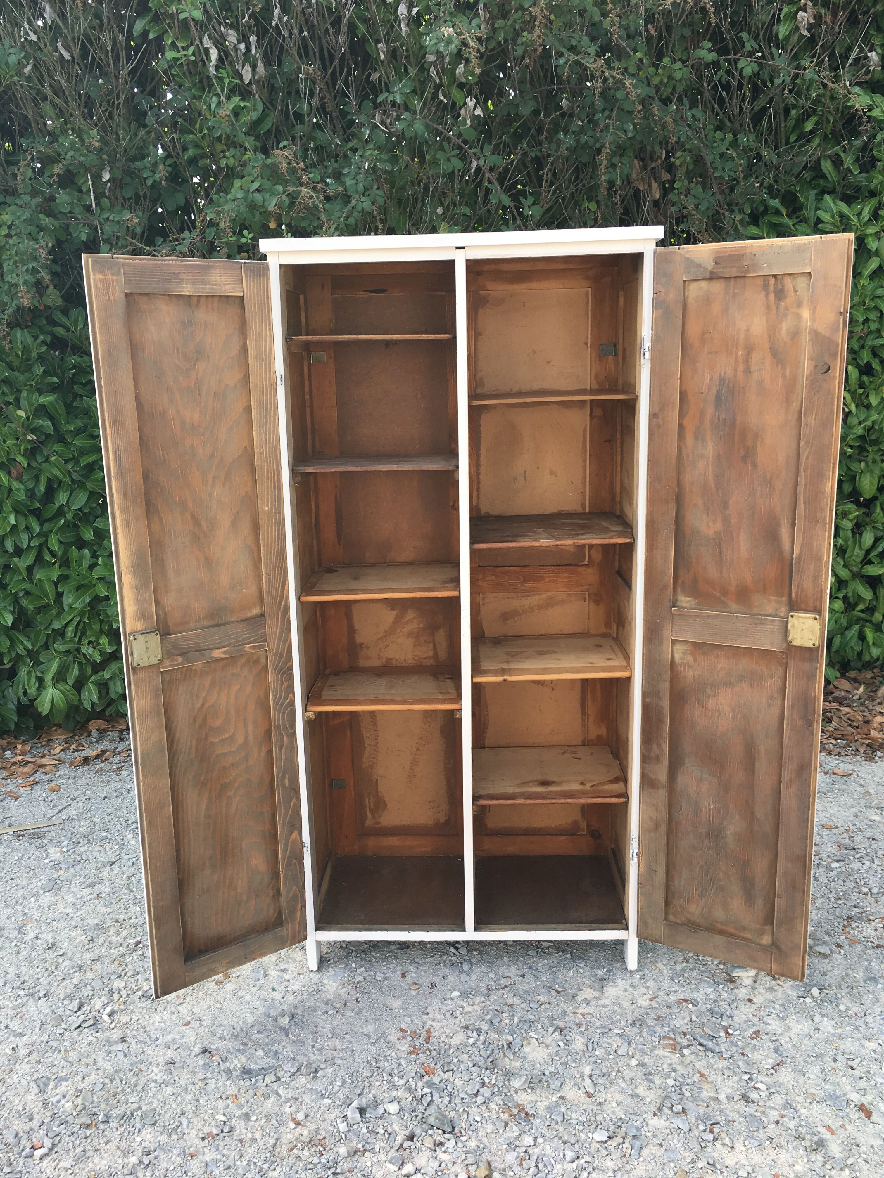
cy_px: 589
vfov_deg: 61.7
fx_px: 987
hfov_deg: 48.2
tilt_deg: -14.0
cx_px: 442
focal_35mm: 29
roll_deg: +1.7
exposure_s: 1/236
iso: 25
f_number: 2.2
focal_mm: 4.15
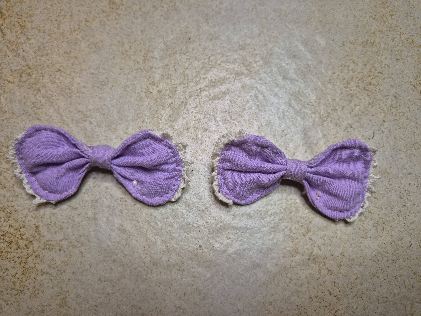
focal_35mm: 23
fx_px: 280
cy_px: 158
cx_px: 210
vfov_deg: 58.9
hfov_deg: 73.9
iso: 640
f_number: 1.8
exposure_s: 1/100
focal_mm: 5.4
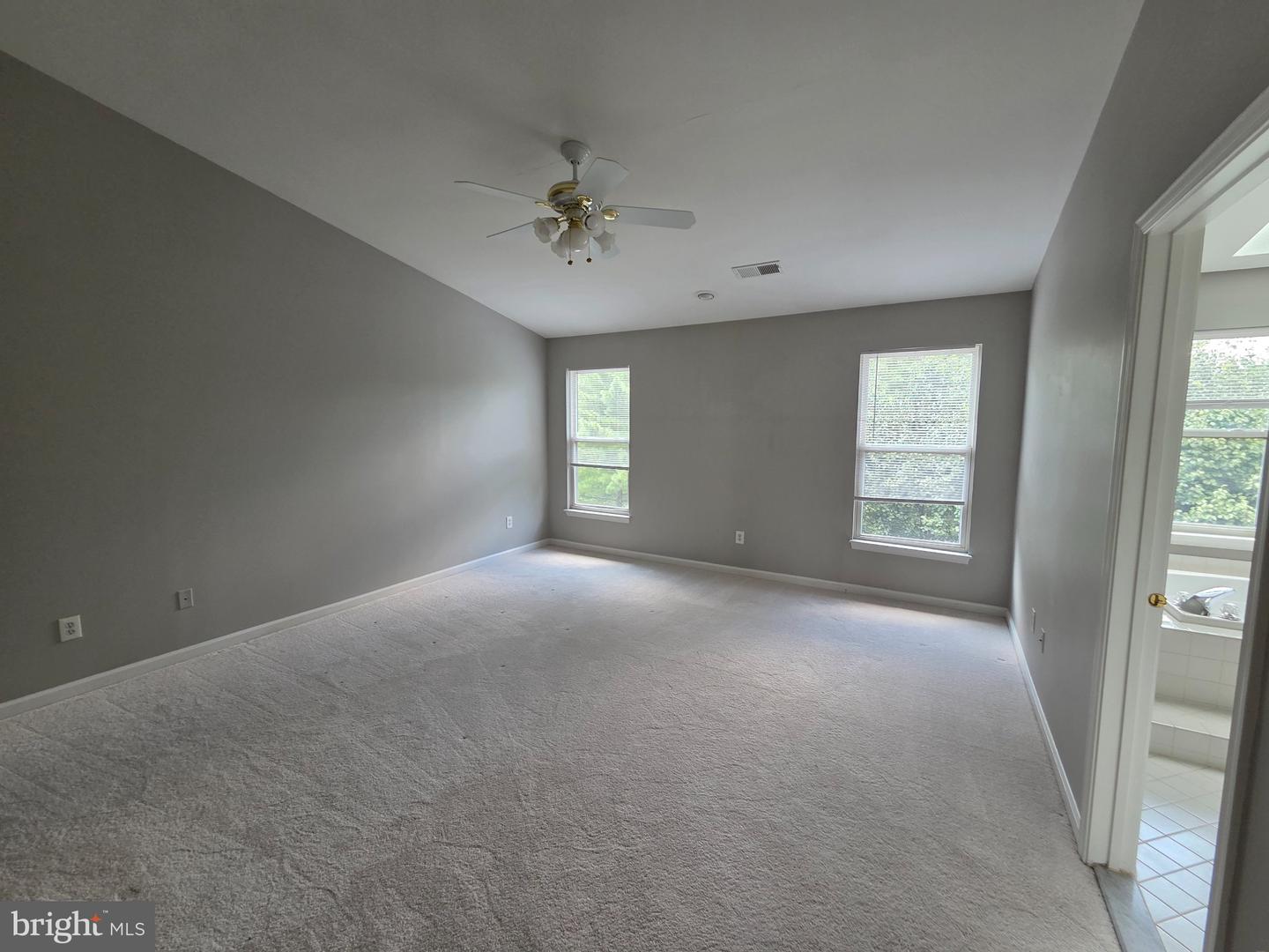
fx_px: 477
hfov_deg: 106.2
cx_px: 634
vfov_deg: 89.9
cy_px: 476
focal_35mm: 13
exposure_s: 1/60
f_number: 2.2
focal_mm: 2.2
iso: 125
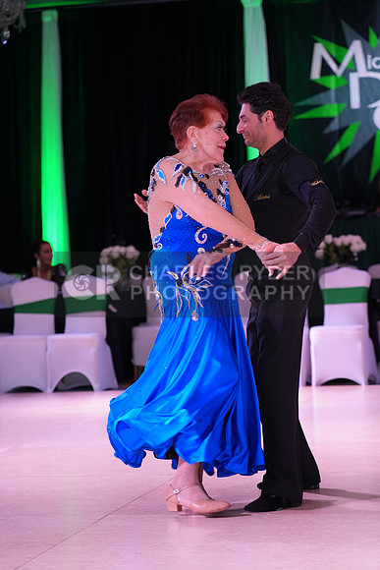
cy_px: 285
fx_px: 1661
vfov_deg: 19.5
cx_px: 190
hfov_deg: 13.0
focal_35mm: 105
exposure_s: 1/250
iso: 2000
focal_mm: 105
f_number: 4
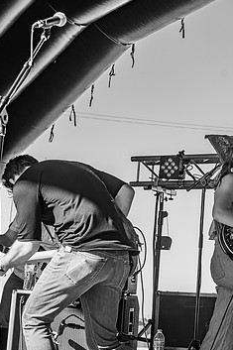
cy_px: 168
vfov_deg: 17.8
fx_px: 1117
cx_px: 284
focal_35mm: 115
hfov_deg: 11.6
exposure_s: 1/250
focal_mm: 70
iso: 100
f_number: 5.6
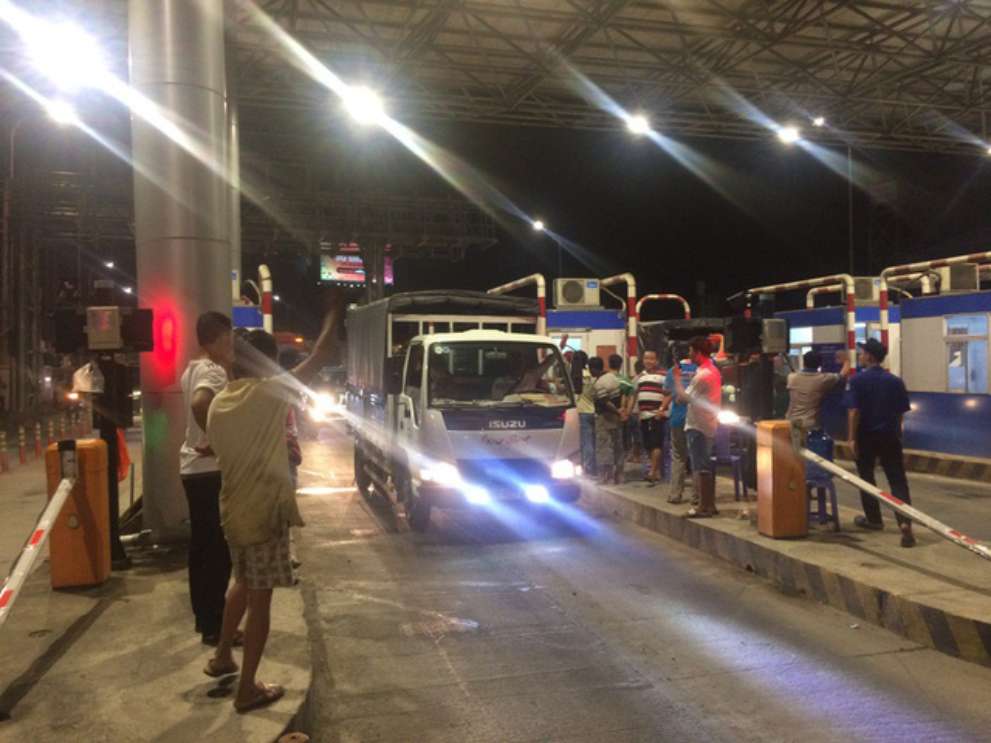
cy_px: 372
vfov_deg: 48.2
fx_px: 830
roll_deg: +0.1
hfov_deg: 61.7
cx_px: 496
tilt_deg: -2.0
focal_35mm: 29
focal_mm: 4.15
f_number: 2.2
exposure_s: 1/33
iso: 320
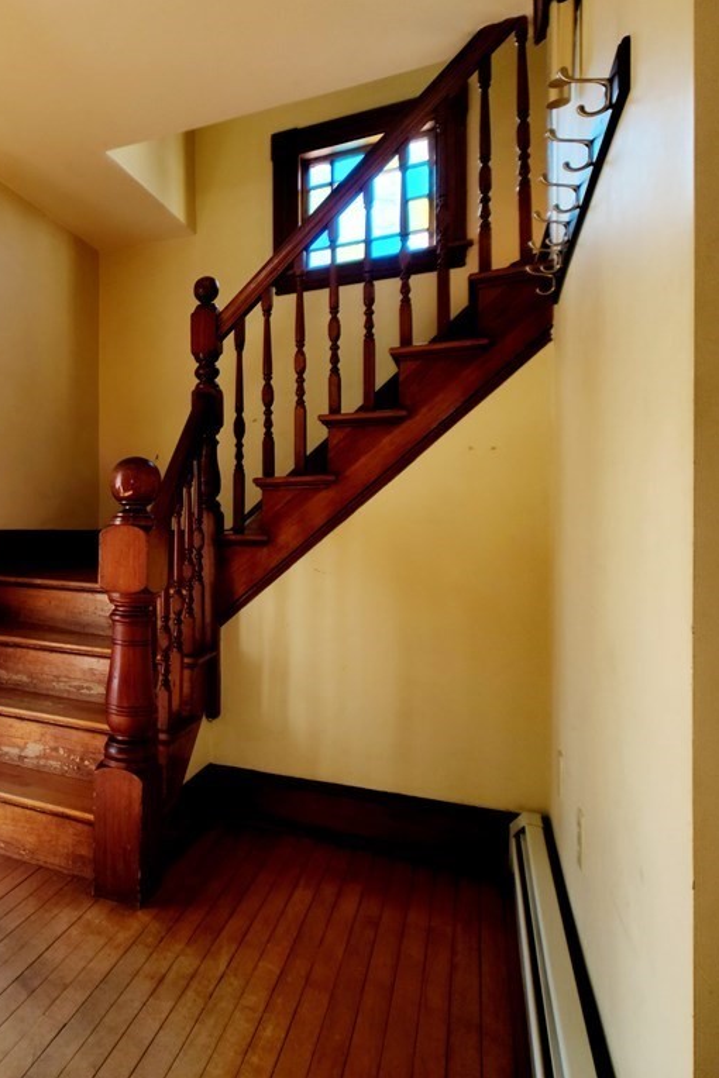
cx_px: 49
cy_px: 538
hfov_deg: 32.2
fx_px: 1168
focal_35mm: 39
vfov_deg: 49.6
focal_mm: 5.9
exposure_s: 1/59.2
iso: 40
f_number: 2
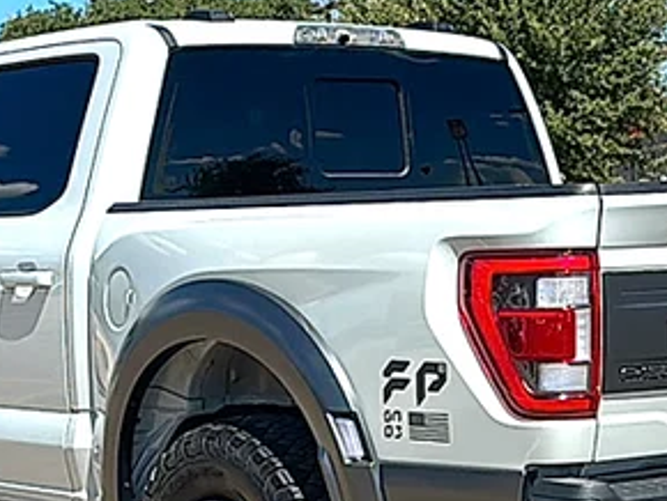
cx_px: 347
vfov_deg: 15.7
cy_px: 346
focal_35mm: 94
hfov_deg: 20.8
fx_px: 1813
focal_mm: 6.86
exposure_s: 1/5291
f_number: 1.78
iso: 80
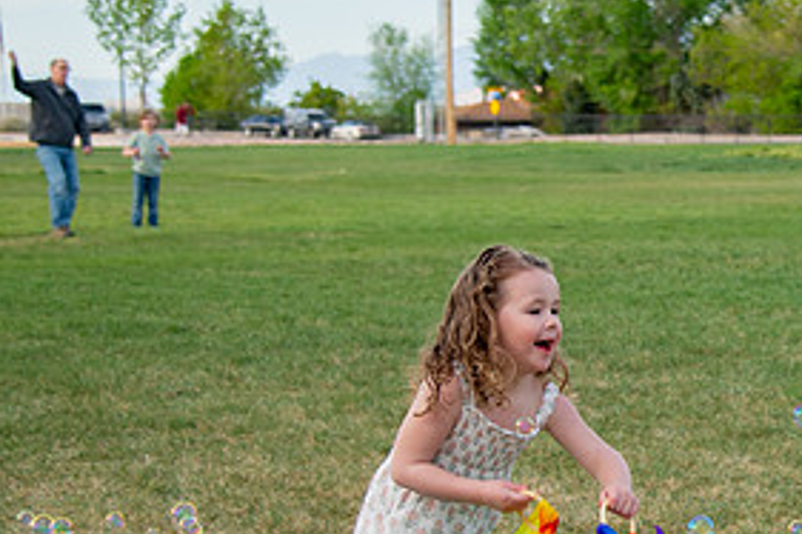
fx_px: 2694
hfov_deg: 16.6
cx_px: 815
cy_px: 324
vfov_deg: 11.3
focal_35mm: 121
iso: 200
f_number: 4
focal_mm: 44
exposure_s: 1/400
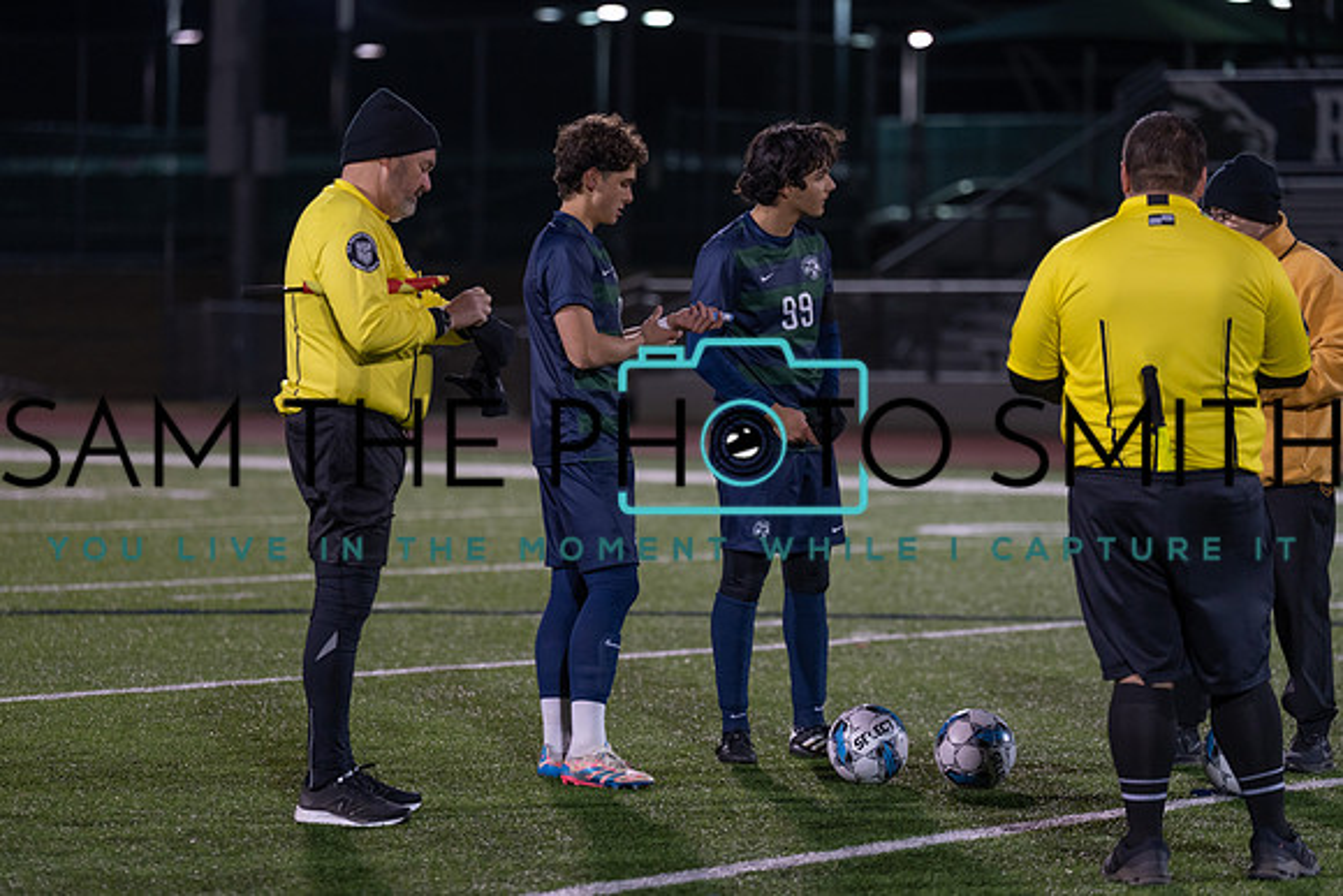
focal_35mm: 150
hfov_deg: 13.7
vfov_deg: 9.2
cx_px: 644
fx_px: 5599
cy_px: 449
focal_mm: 140
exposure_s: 1/400
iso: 800
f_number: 2.8
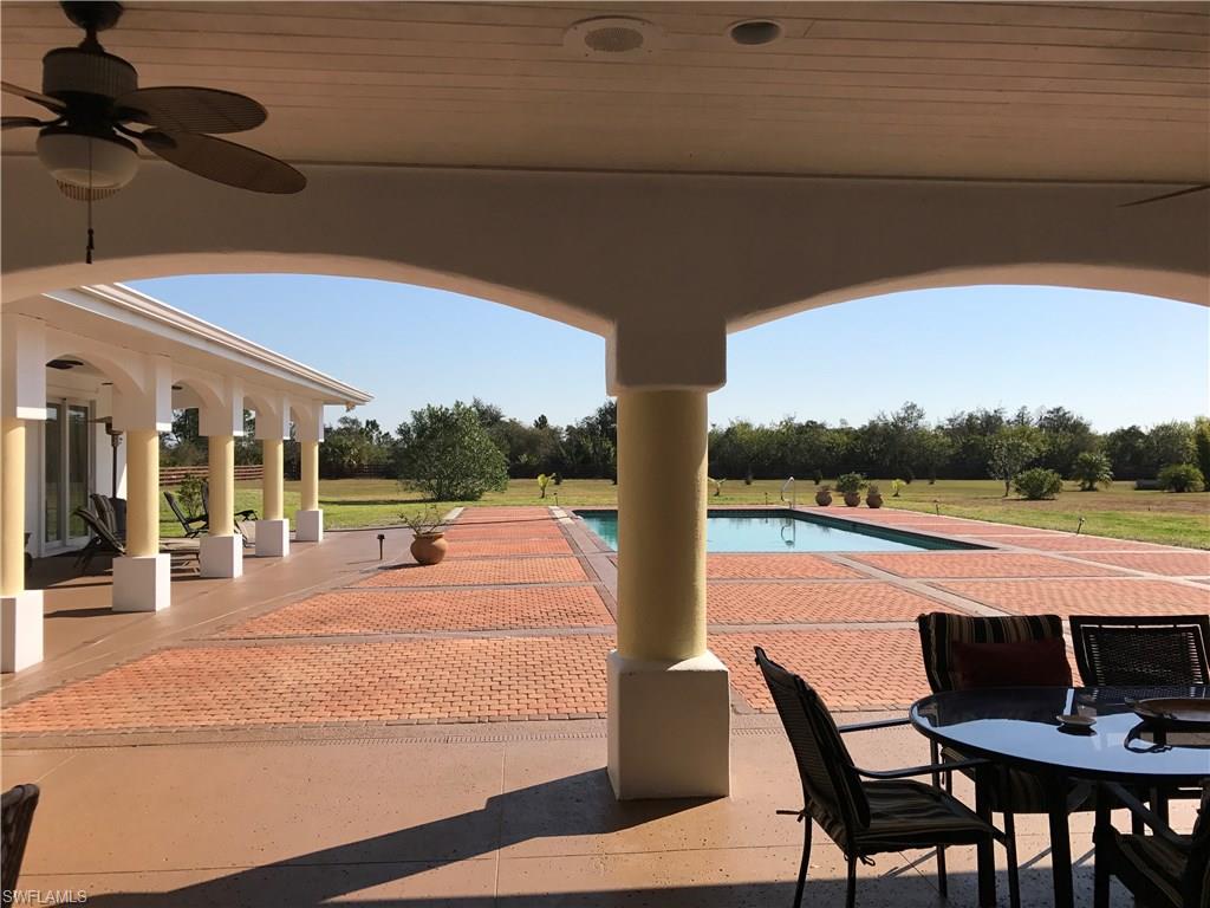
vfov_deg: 49.7
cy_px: 454
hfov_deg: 63.4
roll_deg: -0.2
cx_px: 605
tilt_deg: +1.1
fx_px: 979
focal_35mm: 28
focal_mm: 3.99
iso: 20
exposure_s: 1/3195
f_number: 1.8
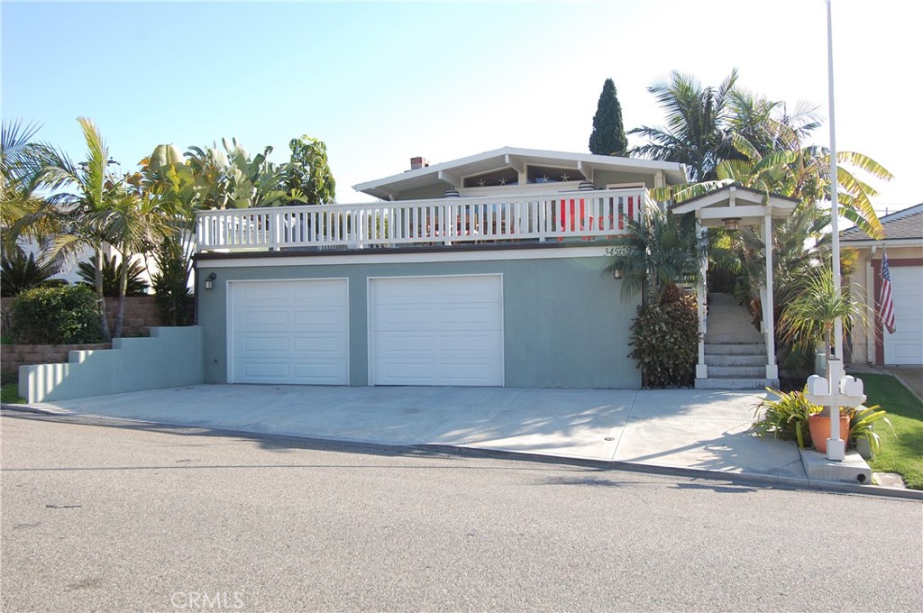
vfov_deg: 43.5
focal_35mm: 30
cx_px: 462
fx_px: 768
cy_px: 306
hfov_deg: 62.0
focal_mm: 20
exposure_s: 1/200
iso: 200
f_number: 7.1
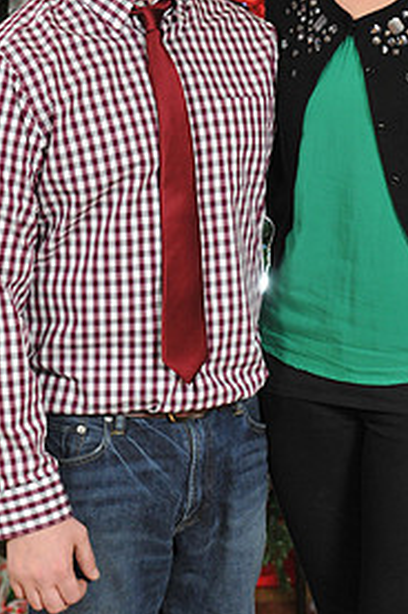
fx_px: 2215
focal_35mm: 130
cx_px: 275
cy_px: 157
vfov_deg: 15.7
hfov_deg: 10.5
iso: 1600
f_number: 6.3
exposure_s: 1/125
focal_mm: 62
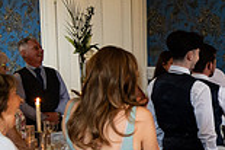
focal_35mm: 90
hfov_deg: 18.5
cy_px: 126
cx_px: 385
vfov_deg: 15.0
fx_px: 562
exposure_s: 1/160
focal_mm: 24
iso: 3200
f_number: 2.8
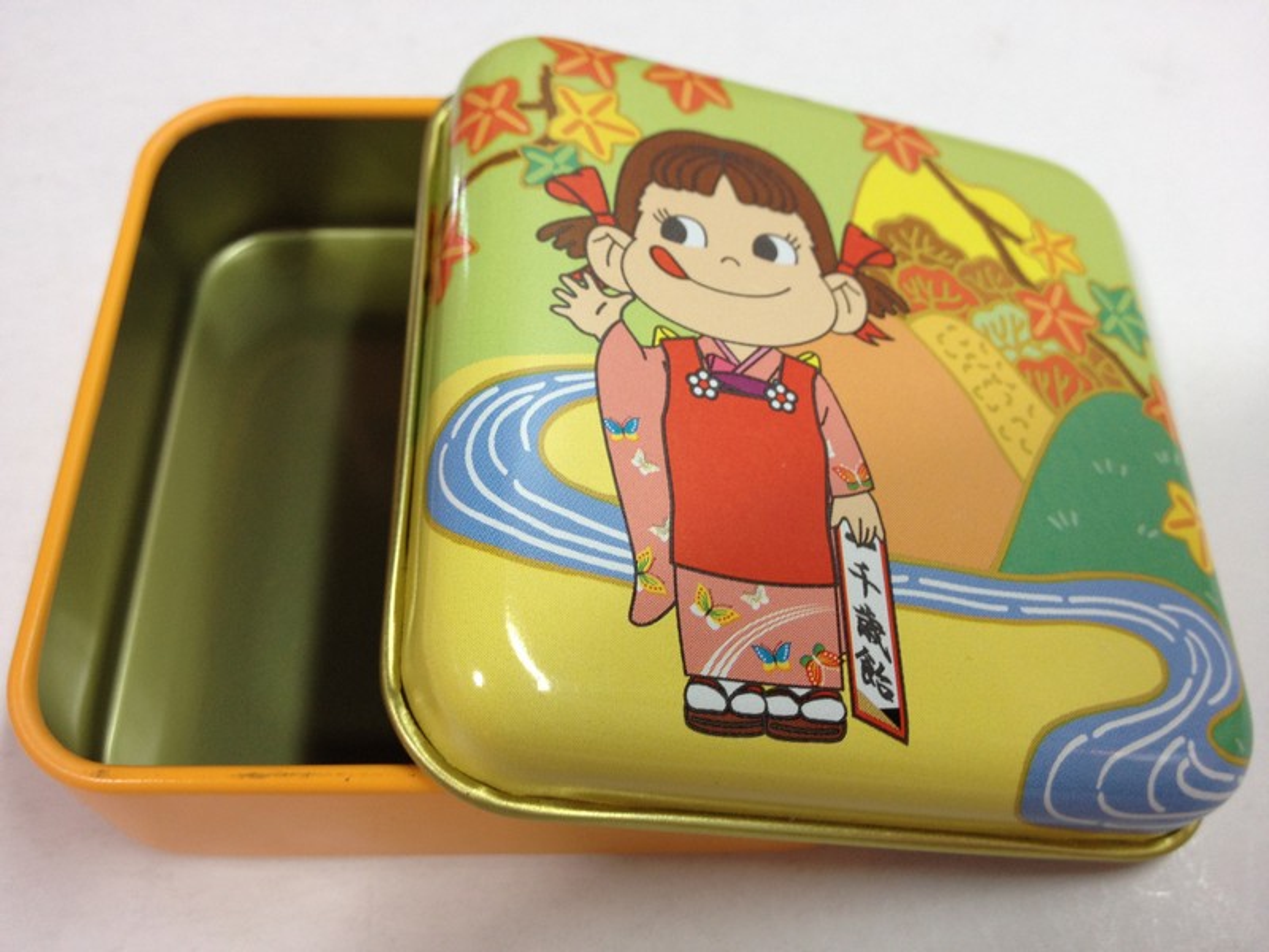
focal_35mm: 35
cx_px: 634
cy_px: 476
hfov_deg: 52.6
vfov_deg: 40.7
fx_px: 1283
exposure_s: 1/20
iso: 64
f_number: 2.4
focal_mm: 4.28
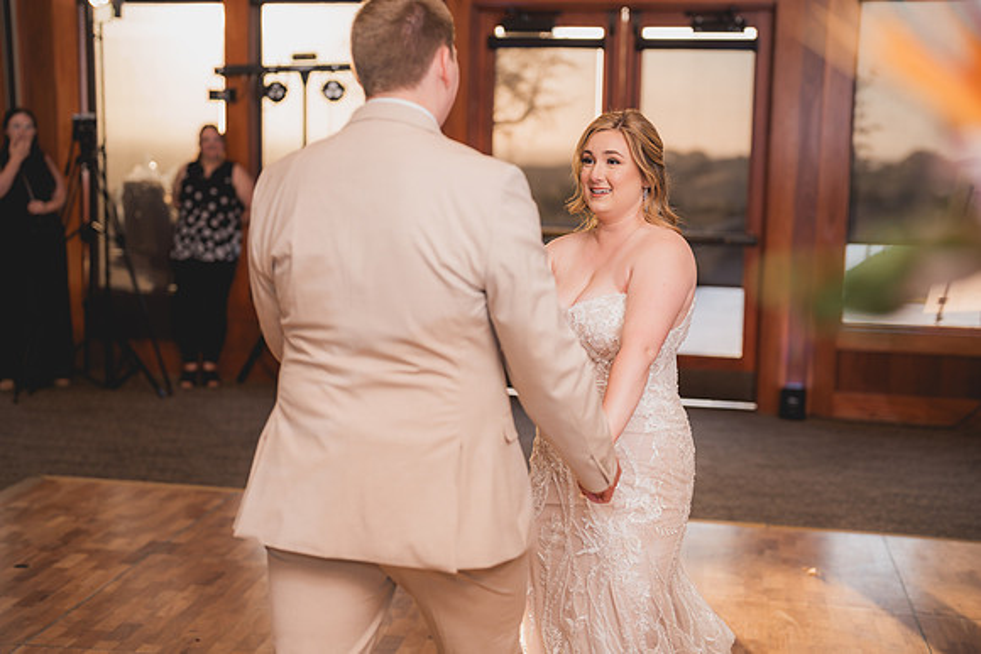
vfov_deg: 27.0
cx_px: 490
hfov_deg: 39.6
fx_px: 1363
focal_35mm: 50
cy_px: 327
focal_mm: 50
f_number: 1.8
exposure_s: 1/250
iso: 125
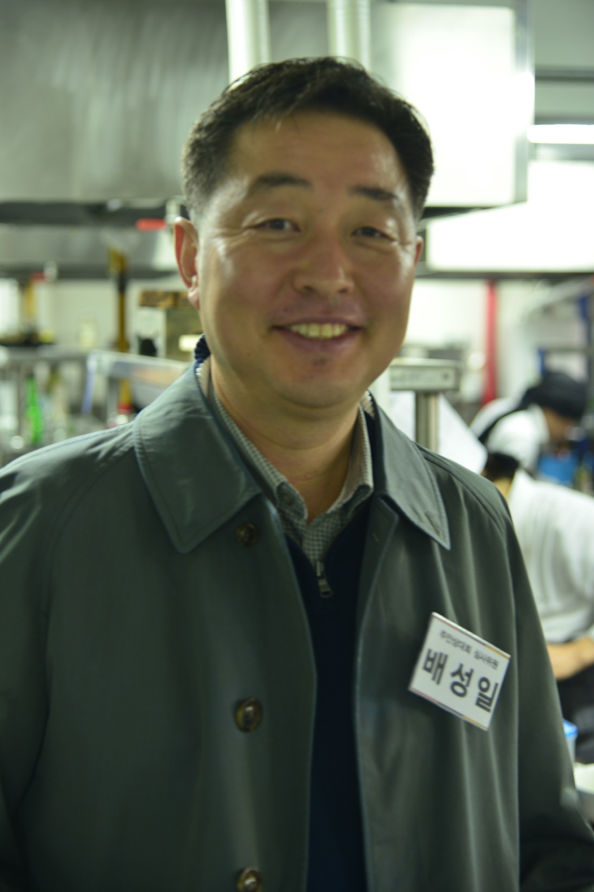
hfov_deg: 20.3
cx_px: 297
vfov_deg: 30.1
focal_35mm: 67
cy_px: 440
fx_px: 1658
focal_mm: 66
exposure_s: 1/30
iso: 800
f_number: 4
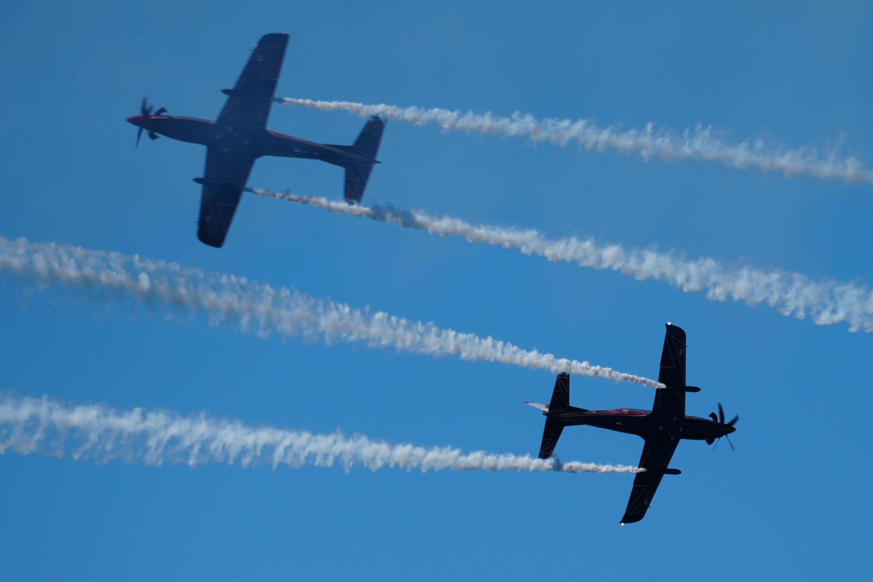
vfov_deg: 3.1
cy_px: 291
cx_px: 436
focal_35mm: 442
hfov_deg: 4.7
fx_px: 10730
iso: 100
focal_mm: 295
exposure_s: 1/1250
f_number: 6.3
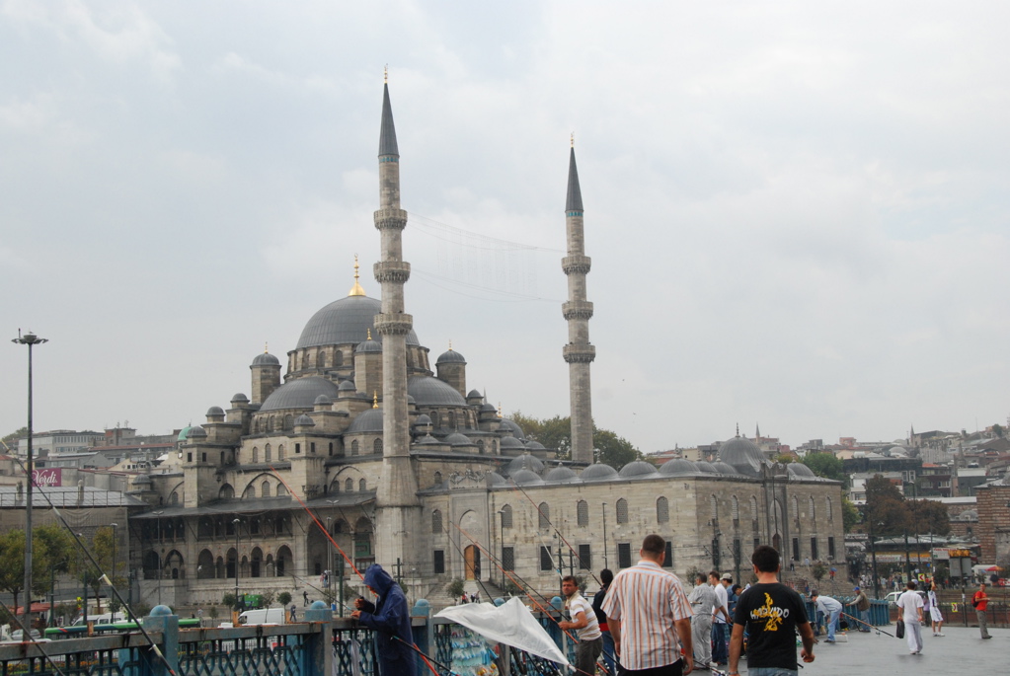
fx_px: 1517
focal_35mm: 54
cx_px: 505
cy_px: 338
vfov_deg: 25.1
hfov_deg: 36.8
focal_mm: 36
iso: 500
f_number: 10
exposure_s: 1/400
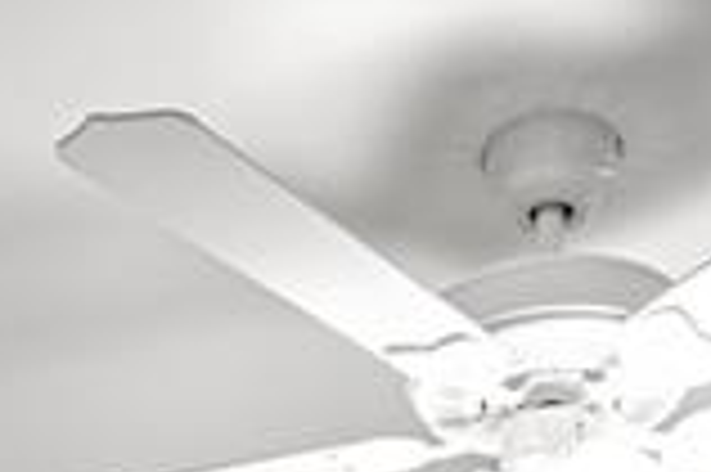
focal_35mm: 104
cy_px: 1488
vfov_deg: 9.6
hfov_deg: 19.5
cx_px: 194
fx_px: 2052
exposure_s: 1.6
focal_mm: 16
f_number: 8
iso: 400
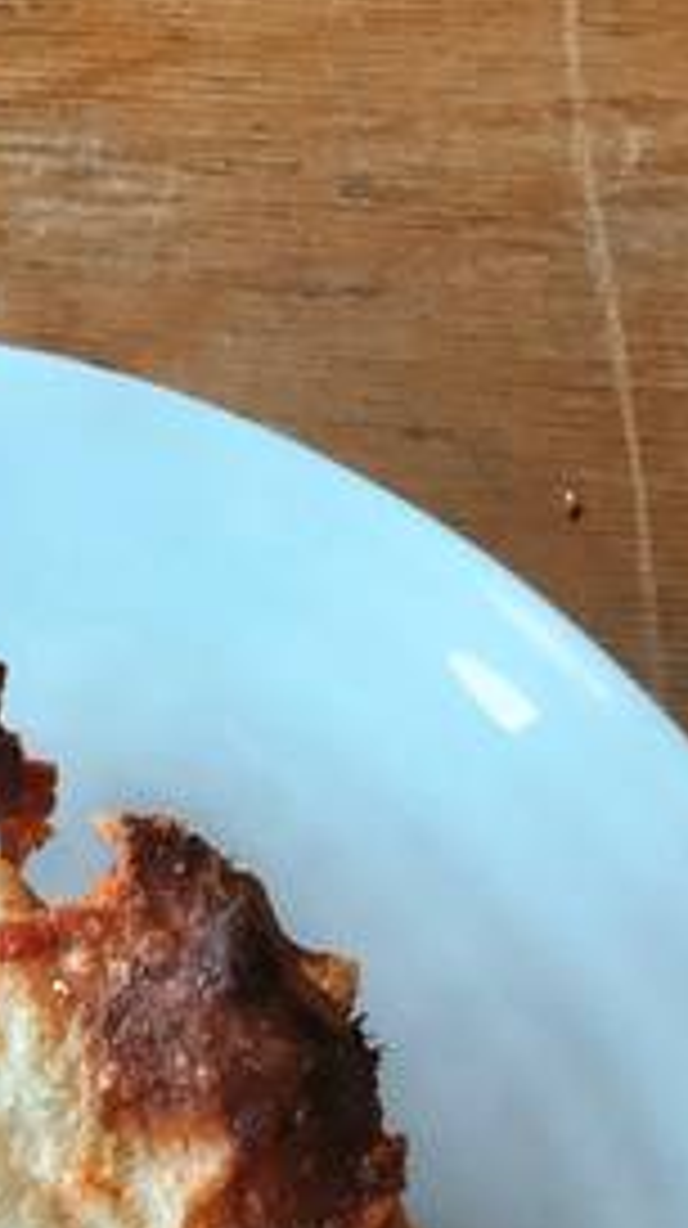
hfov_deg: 13.8
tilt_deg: -82.2
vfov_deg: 23.7
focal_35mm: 82
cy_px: 1464
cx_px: -337
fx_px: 2667
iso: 32
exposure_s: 1/60
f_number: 1.8
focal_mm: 3.99
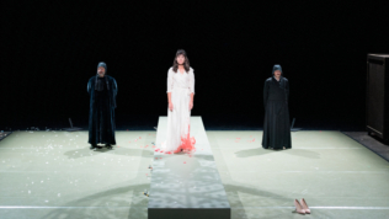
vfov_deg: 22.5
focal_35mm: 53
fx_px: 547
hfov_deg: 39.1
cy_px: 66
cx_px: 186
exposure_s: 1/100
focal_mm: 40
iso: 5000
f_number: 2.2
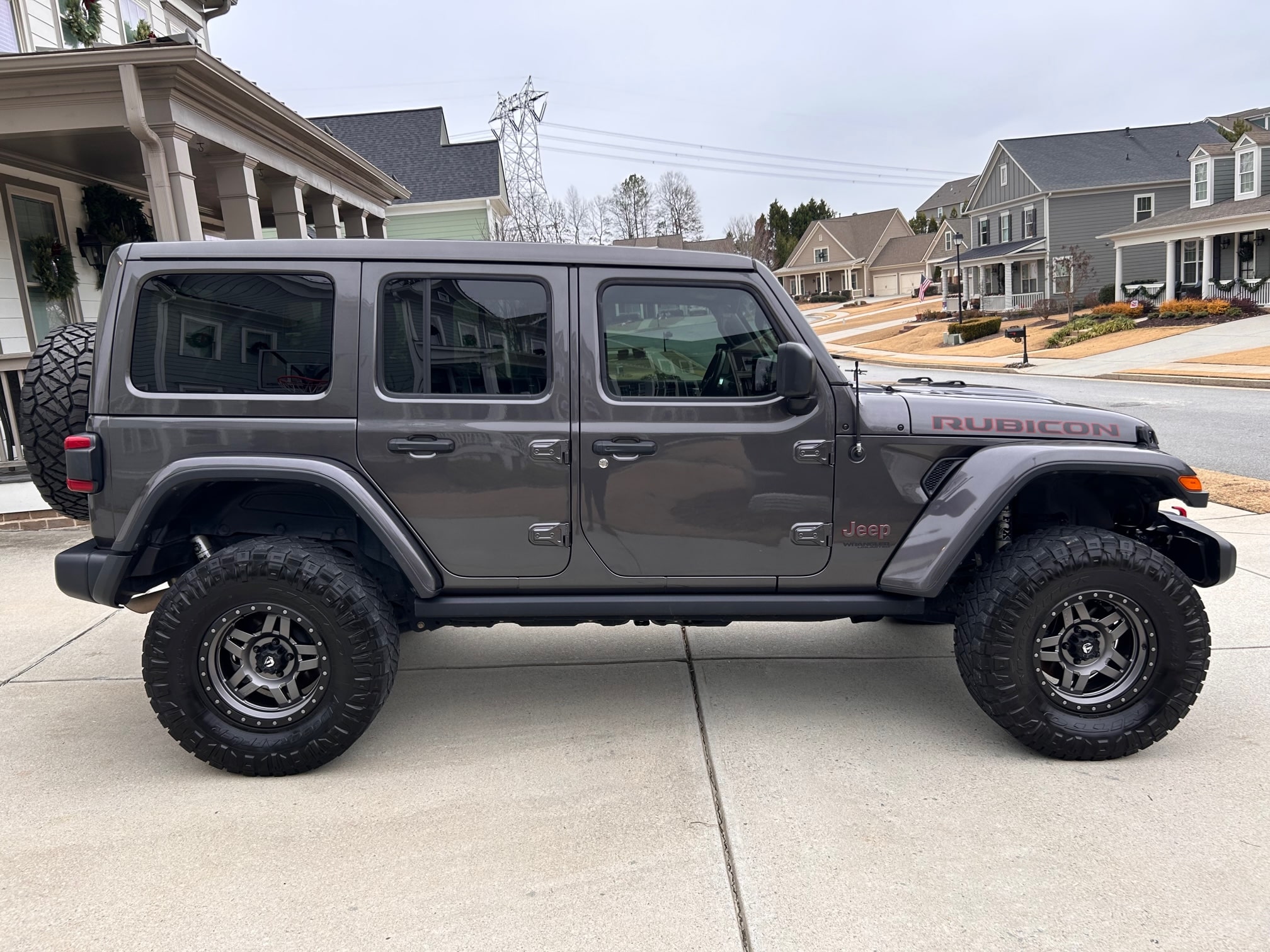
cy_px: 476
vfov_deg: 53.1
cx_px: 635
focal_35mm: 26
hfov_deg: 67.3
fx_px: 954
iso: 40
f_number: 1.5
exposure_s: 1/236
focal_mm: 5.7
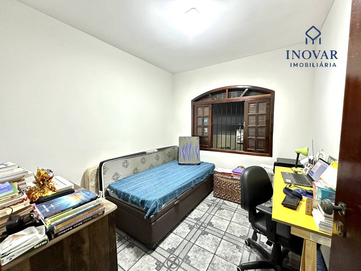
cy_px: 136
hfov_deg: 102.1
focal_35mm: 14
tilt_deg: -4.9
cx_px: 180
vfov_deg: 85.7
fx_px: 146
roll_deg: +0.2
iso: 640
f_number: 2.2
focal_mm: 2.22
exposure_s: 1/60
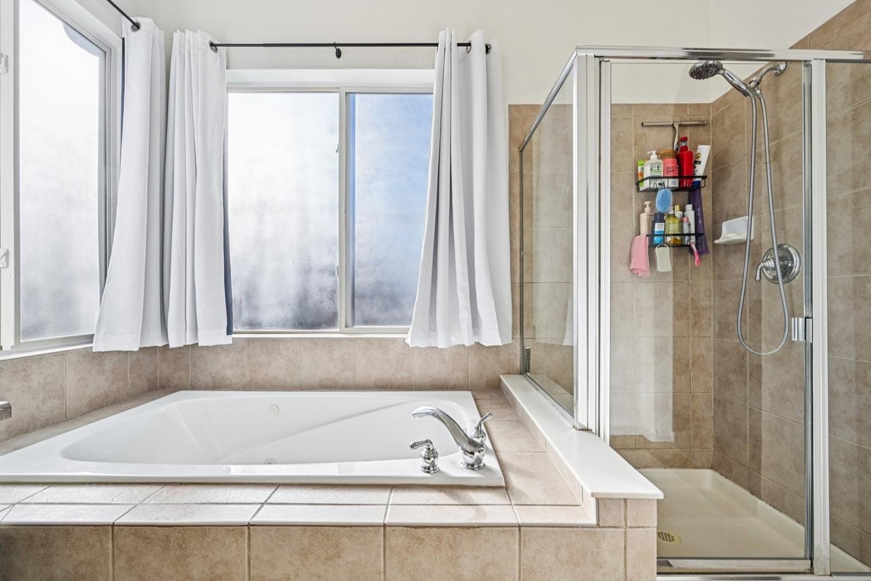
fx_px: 363
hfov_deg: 100.4
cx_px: 435
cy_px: 288
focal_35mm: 15
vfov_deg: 77.3
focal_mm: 14
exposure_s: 1/40
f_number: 11
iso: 64
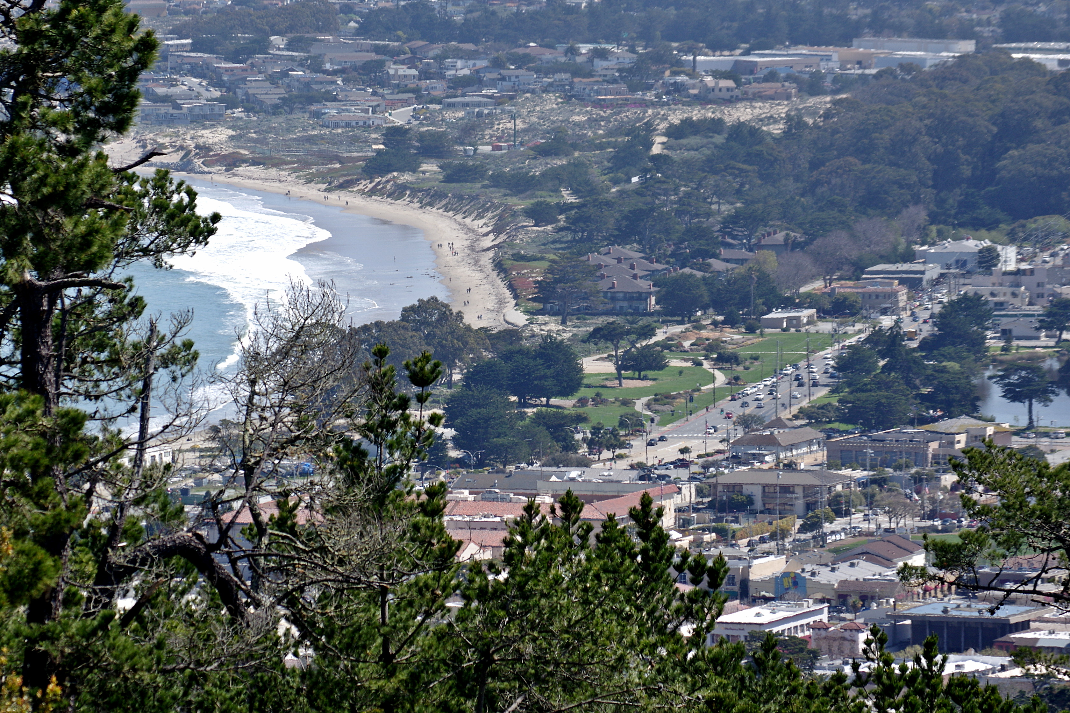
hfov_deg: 7.6
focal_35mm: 270
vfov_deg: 5.1
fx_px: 8024
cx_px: 535
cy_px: 356
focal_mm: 180
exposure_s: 1/250
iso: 200
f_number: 11
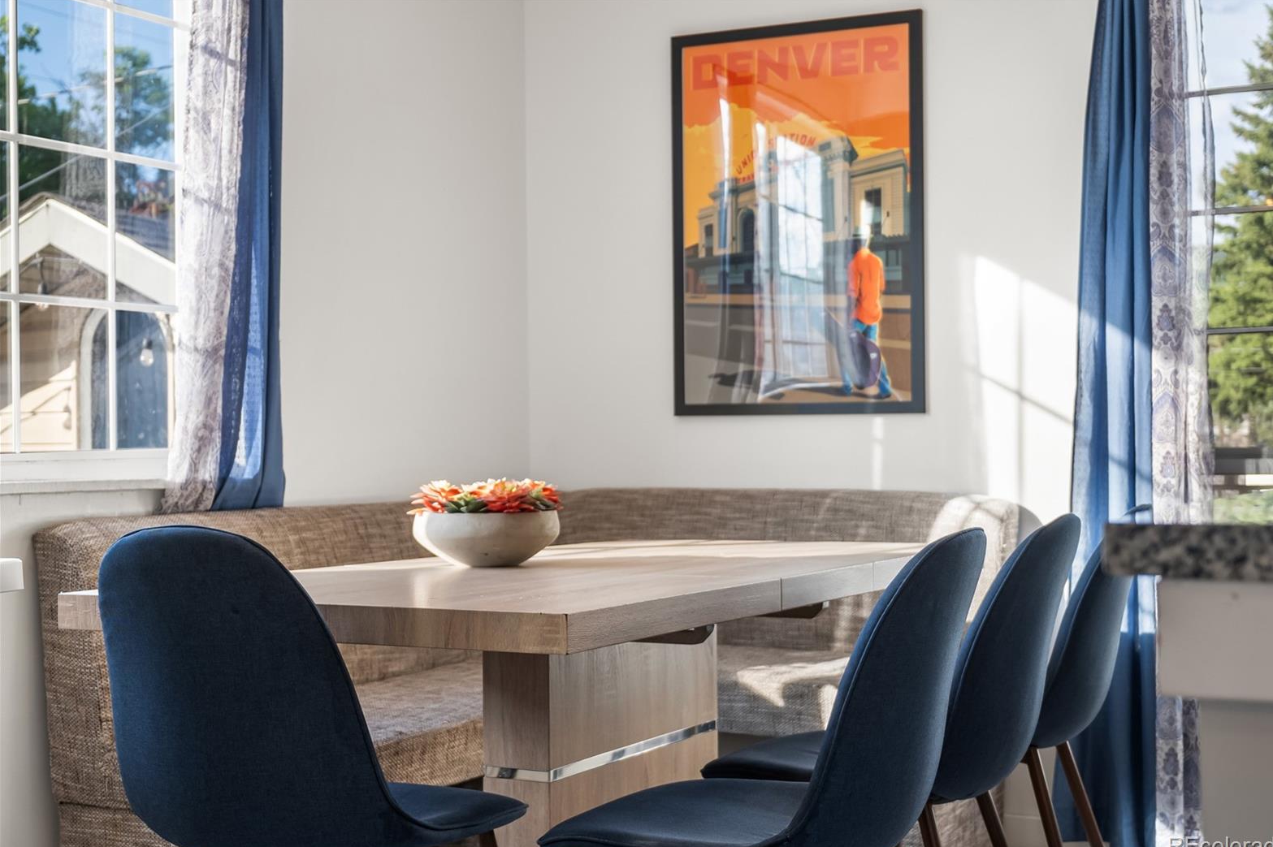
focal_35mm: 49
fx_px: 1732
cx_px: 649
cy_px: 430
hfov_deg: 40.4
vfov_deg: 27.5
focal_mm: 32.5
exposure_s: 1/30
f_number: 4
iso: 160
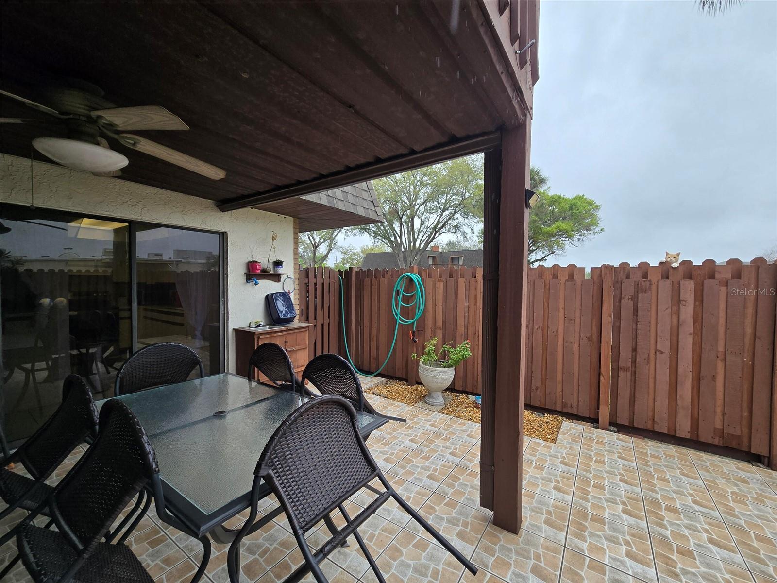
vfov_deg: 89.9
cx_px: 388
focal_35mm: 13
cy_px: 292
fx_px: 292
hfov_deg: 106.2
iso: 50
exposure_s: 1/507
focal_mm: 2.2
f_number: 2.2
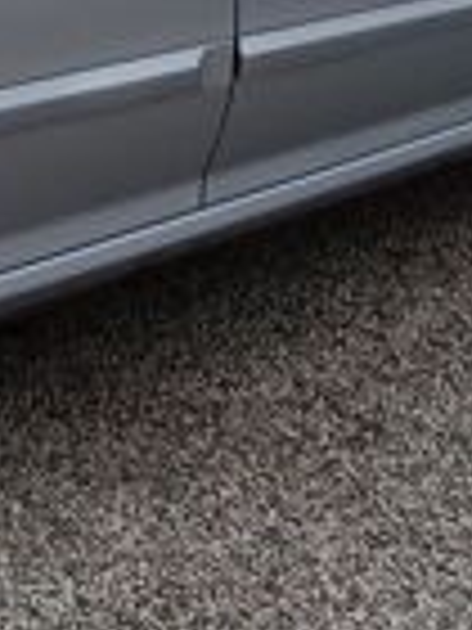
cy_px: -328
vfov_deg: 14.8
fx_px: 2236
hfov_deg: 12.0
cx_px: 90
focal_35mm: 123
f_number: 1.9
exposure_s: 1/100
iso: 147
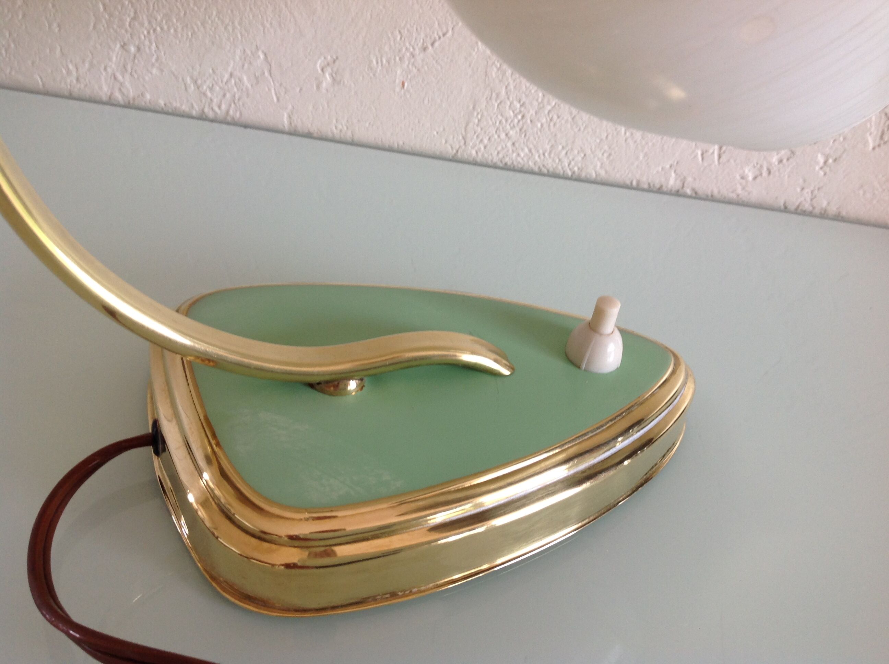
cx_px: 444
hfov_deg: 52.7
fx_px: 898
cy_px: 332
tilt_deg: -38.9
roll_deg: -9.8
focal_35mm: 35
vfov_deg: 40.6
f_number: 2.4
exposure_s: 1/15
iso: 64
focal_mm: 4.28
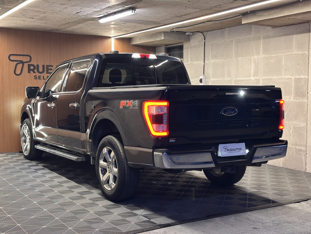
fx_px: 431
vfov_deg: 30.3
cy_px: 117
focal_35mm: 48
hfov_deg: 39.7
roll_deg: +0.0
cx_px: 156
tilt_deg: -2.4
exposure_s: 1/33
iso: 200
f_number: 1.78
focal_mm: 6.86
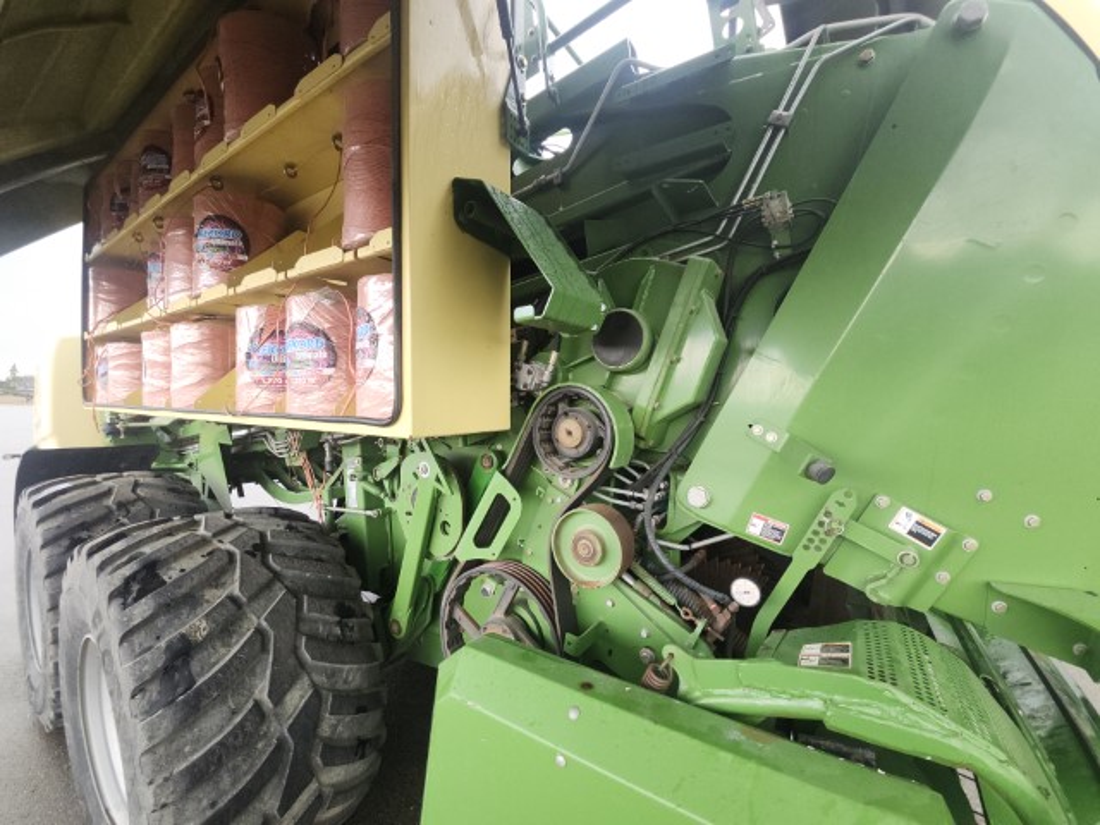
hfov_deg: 106.2
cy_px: 412
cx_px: 550
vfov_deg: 89.9
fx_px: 413
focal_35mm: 13
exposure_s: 1/60
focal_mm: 1.74
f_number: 2.2
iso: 80
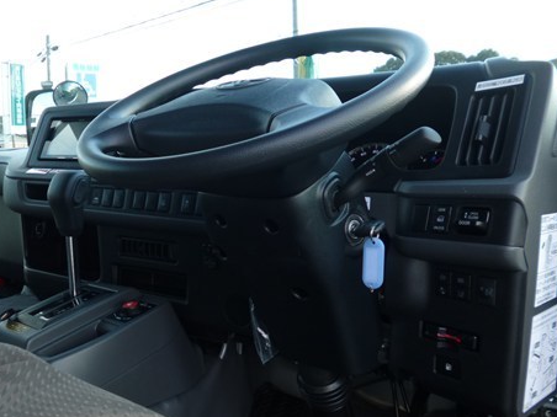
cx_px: 189
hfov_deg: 53.0
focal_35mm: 34
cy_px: 236
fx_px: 547
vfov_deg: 41.7
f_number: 2.8
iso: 100
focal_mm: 4.3
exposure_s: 1/125
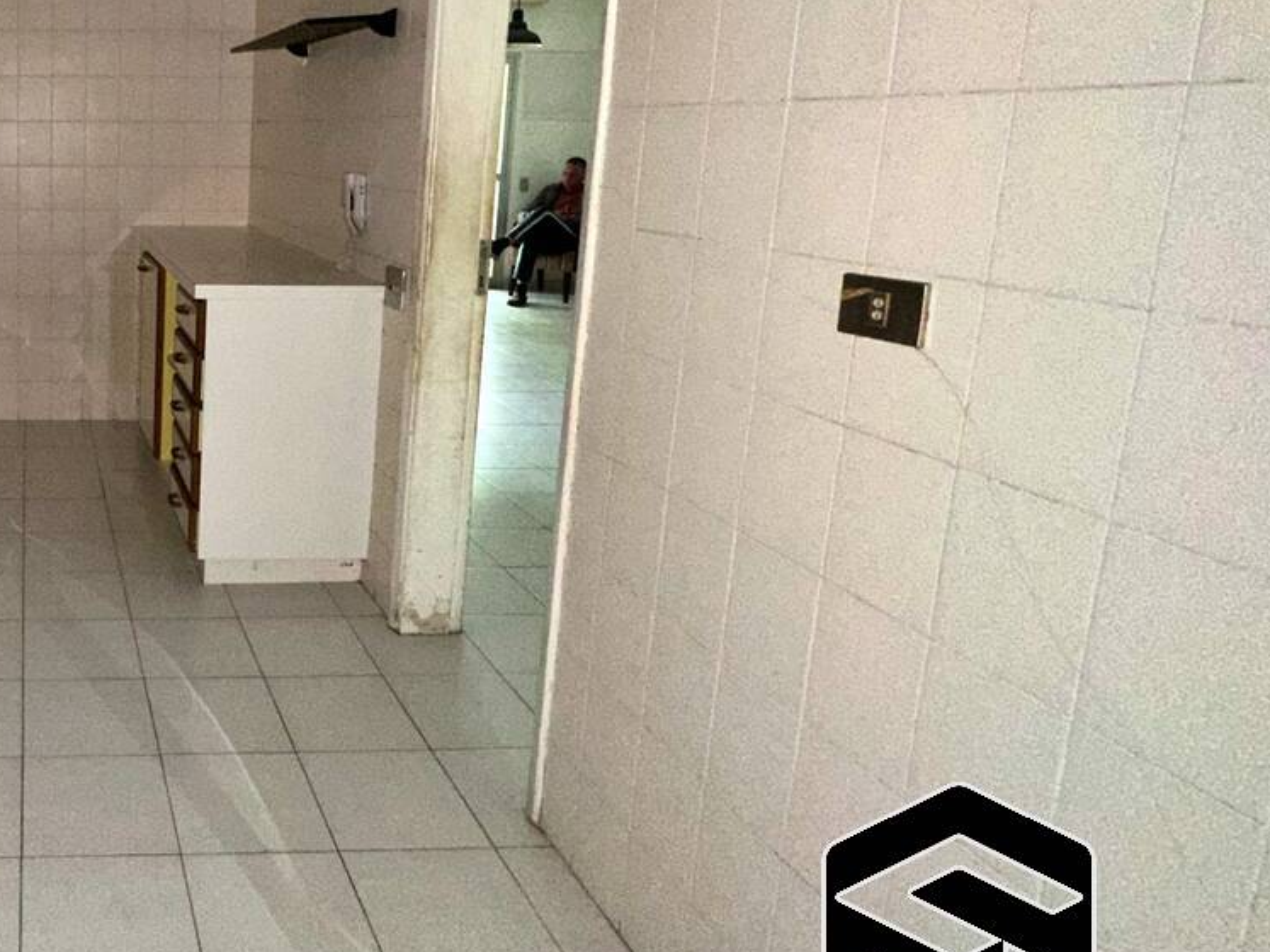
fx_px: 990
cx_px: 58
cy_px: 287
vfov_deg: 50.0
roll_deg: -1.1
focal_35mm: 27
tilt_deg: -9.1
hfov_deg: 54.1
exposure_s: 1/30
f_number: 2.2
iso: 250
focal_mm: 2.22
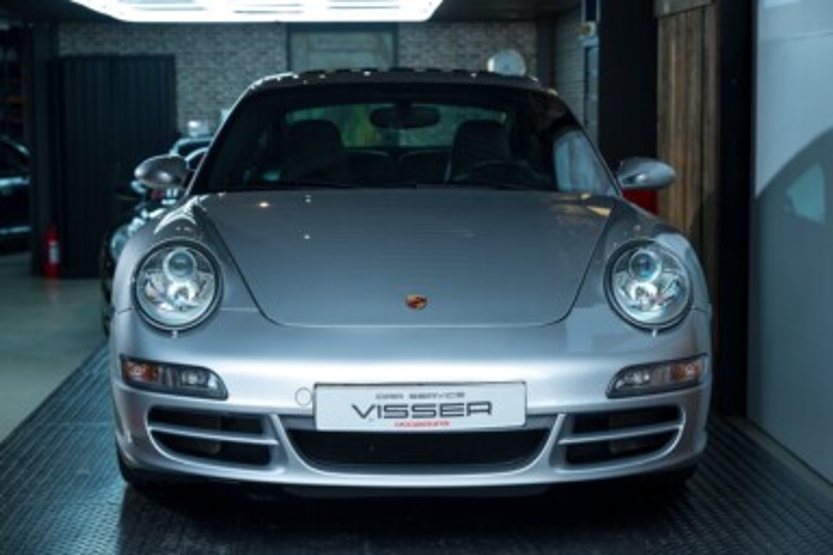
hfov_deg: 28.3
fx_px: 1651
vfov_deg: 19.1
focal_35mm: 71
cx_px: 416
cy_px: 278
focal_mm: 70
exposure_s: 1/13
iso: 100
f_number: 4
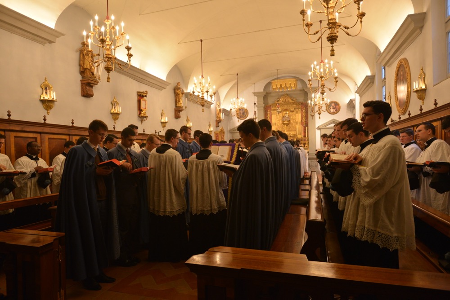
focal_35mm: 22
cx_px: 225
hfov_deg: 78.5
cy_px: 150
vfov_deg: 57.3
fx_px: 275
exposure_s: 1/100
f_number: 5
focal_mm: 22
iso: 1600
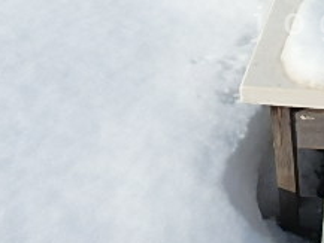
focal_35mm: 62
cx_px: 352
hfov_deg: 28.5
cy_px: 24
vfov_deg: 23.1
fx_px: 581
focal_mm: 3.7
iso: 125
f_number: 6
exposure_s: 1/640
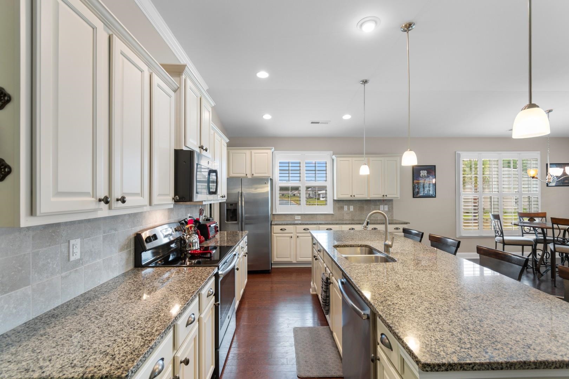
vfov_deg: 77.3
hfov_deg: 100.4
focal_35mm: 15
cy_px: 190
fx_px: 237
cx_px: 284
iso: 100
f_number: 4.5
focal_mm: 10
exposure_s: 1/6
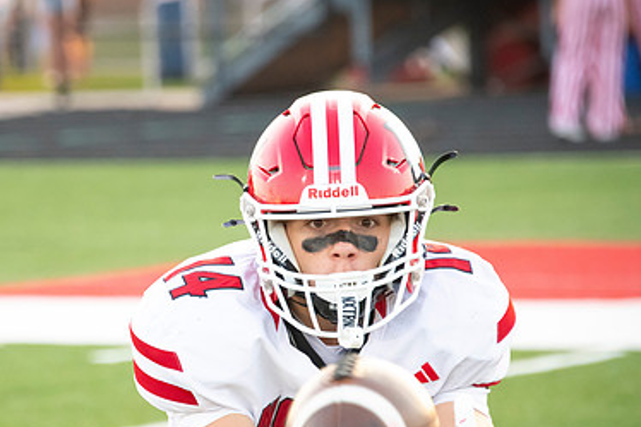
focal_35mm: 326
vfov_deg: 4.2
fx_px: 5802
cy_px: 274
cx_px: 195
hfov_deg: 6.3
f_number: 5.6
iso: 4000
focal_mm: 210
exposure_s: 1/800
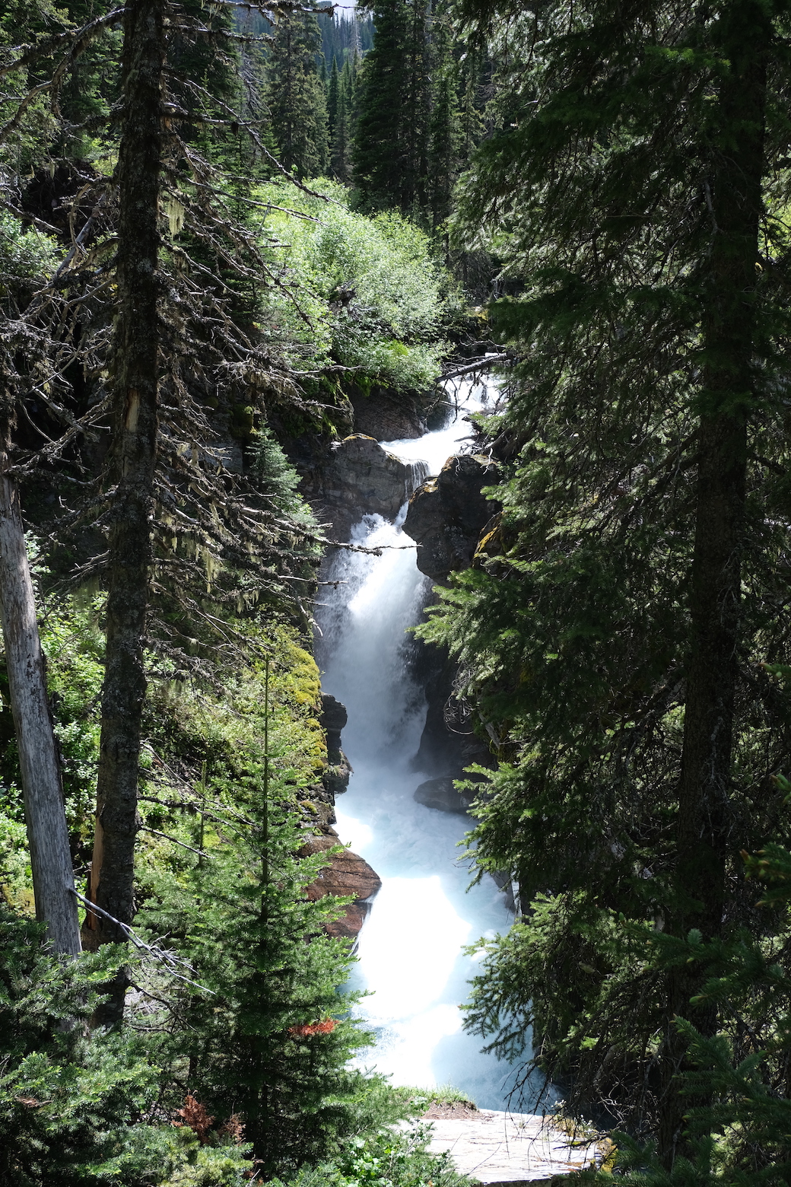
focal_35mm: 42
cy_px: 594
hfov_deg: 31.9
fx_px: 1384
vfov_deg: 46.4
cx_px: 396
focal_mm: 27.9
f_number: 5.6
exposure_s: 1/140
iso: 160
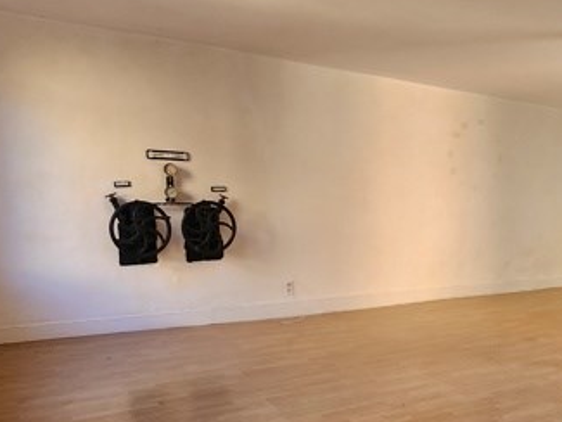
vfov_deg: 43.1
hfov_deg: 54.3
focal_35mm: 32
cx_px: 418
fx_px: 520
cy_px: 306
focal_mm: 1.7
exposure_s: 1/50
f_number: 2.2
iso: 80
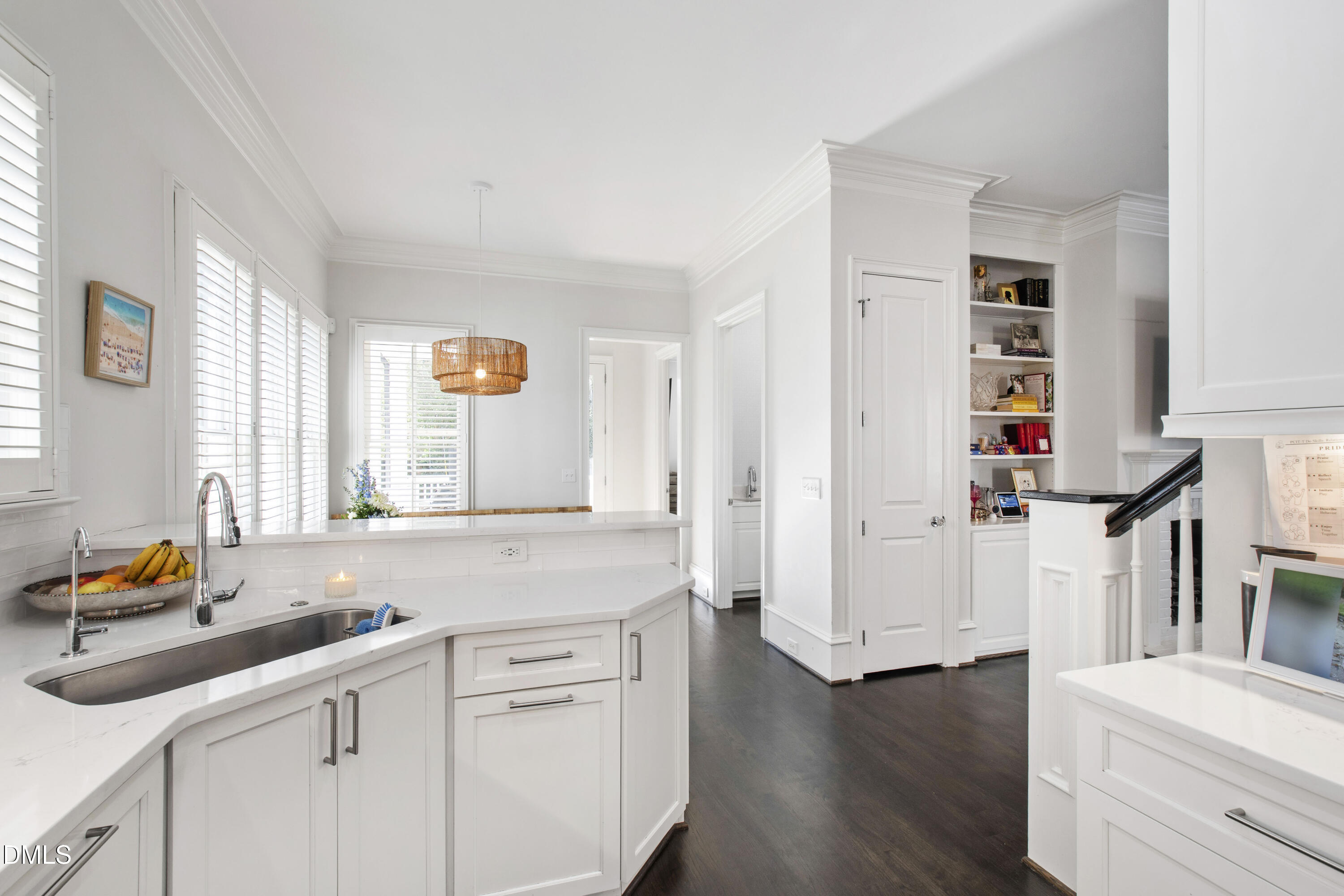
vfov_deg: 77.3
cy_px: 448
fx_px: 560
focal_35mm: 15
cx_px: 672
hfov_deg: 100.4
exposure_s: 1/4
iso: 100
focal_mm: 10
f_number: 8
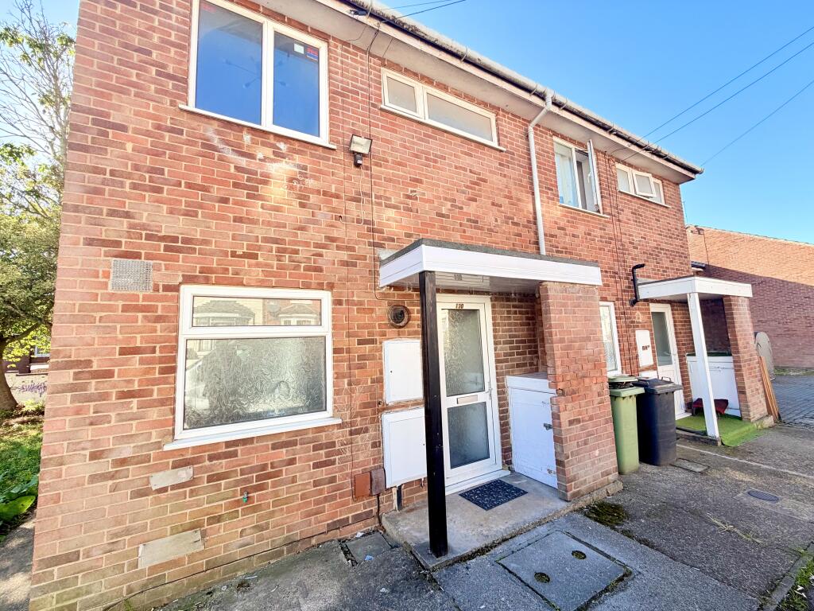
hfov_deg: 102.1
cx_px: 407
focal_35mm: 14
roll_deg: +3.1
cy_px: 306
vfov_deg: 85.7
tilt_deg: +5.4
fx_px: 329
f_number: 2.2
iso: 50
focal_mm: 2.22
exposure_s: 1/395
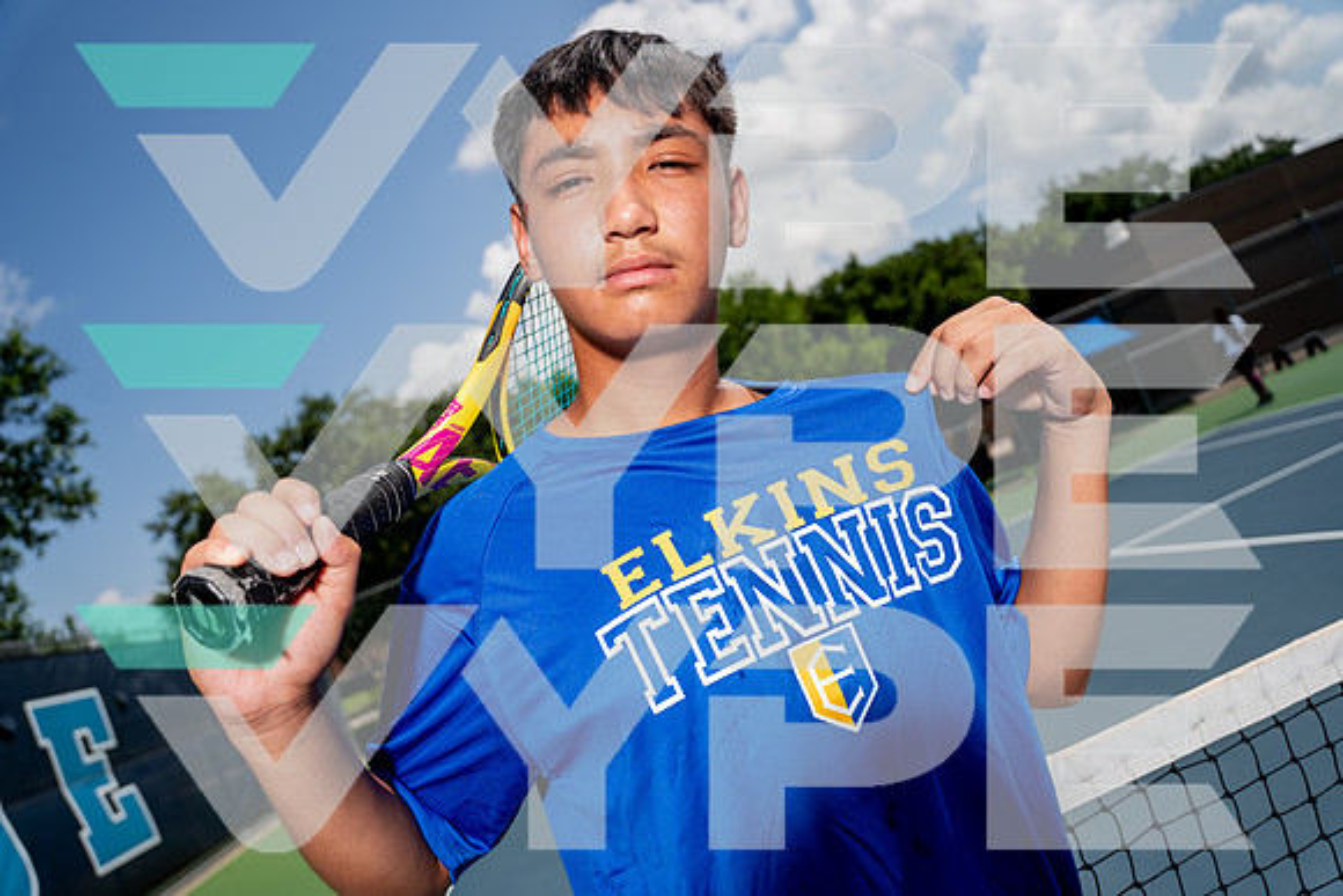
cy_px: 448
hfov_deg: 69.4
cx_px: 672
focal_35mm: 26
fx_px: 970
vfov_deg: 49.6
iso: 100
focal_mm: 26
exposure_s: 1/1600
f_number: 4
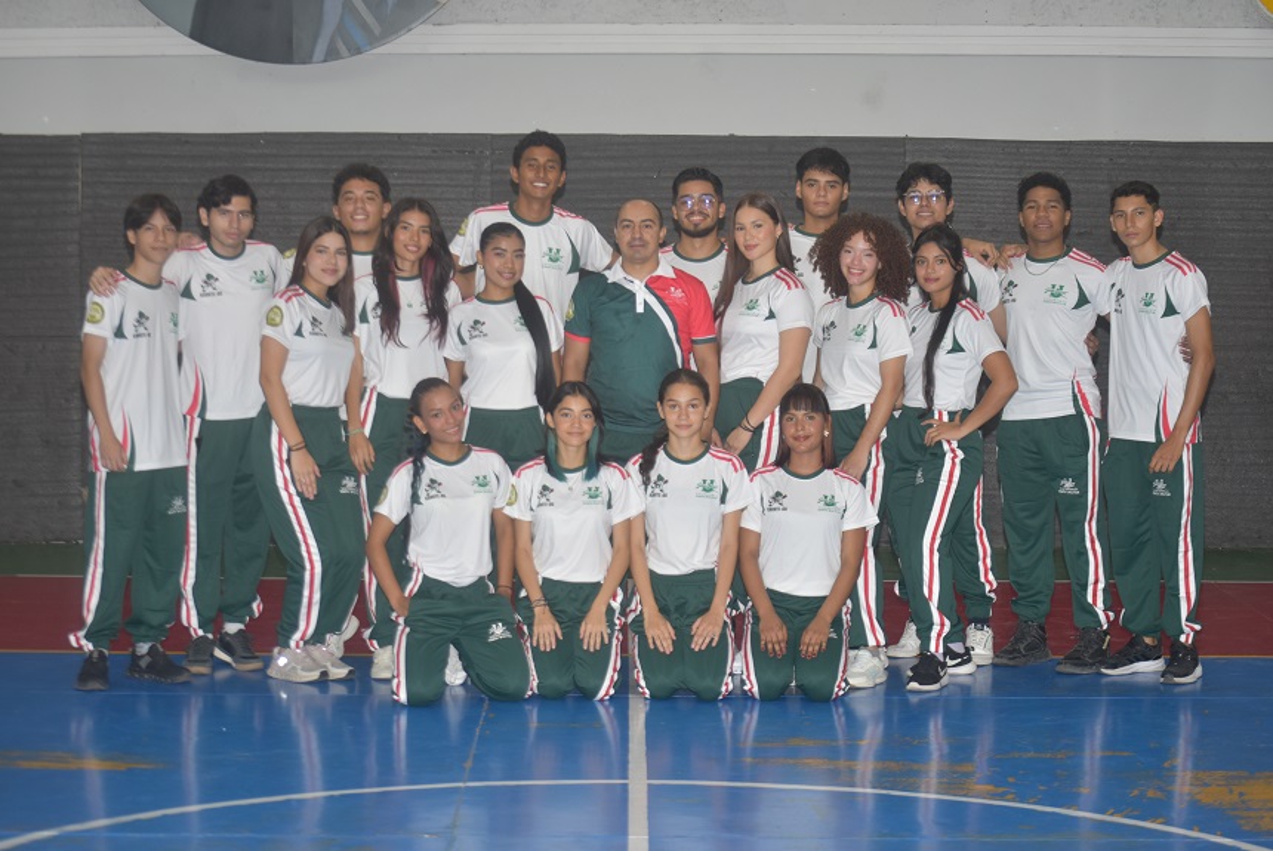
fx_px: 3185
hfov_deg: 22.6
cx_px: 636
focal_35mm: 90
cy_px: 426
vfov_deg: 15.2
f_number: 5
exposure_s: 1/200
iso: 400
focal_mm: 60
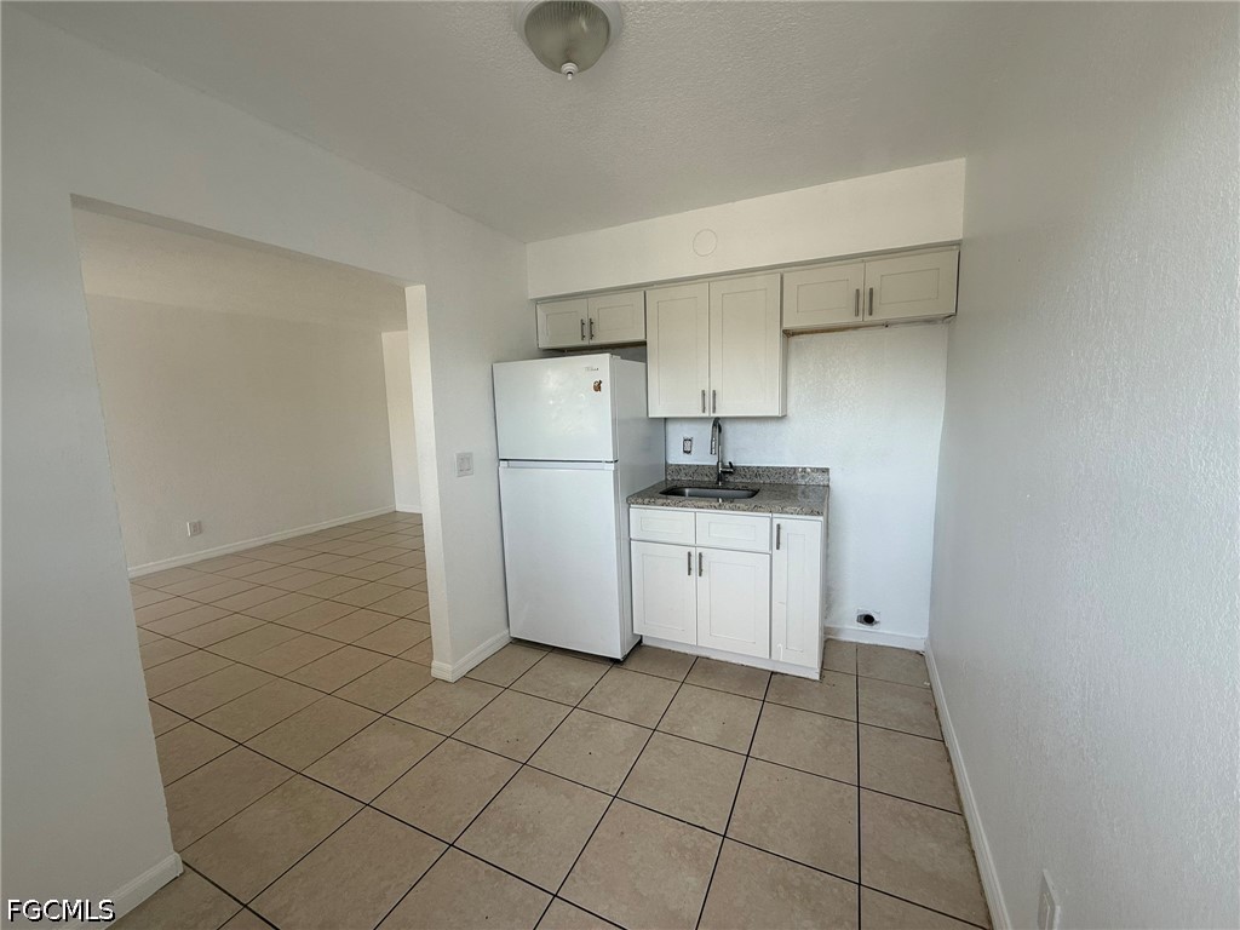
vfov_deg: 85.7
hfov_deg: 102.1
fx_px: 502
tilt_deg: -6.1
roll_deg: +1.4
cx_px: 620
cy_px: 465
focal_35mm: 14
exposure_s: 1/99
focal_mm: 2.22
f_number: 2.2
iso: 50
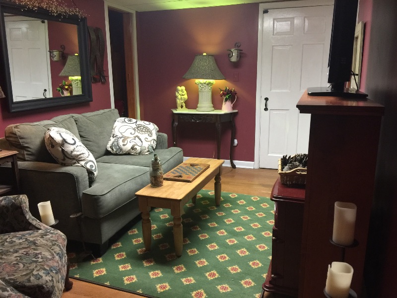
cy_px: 149
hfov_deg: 61.7
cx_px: 198
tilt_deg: -13.0
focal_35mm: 29
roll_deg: +0.5
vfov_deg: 48.2
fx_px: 333
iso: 100
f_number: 2.2
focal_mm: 4.15
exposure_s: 1/15
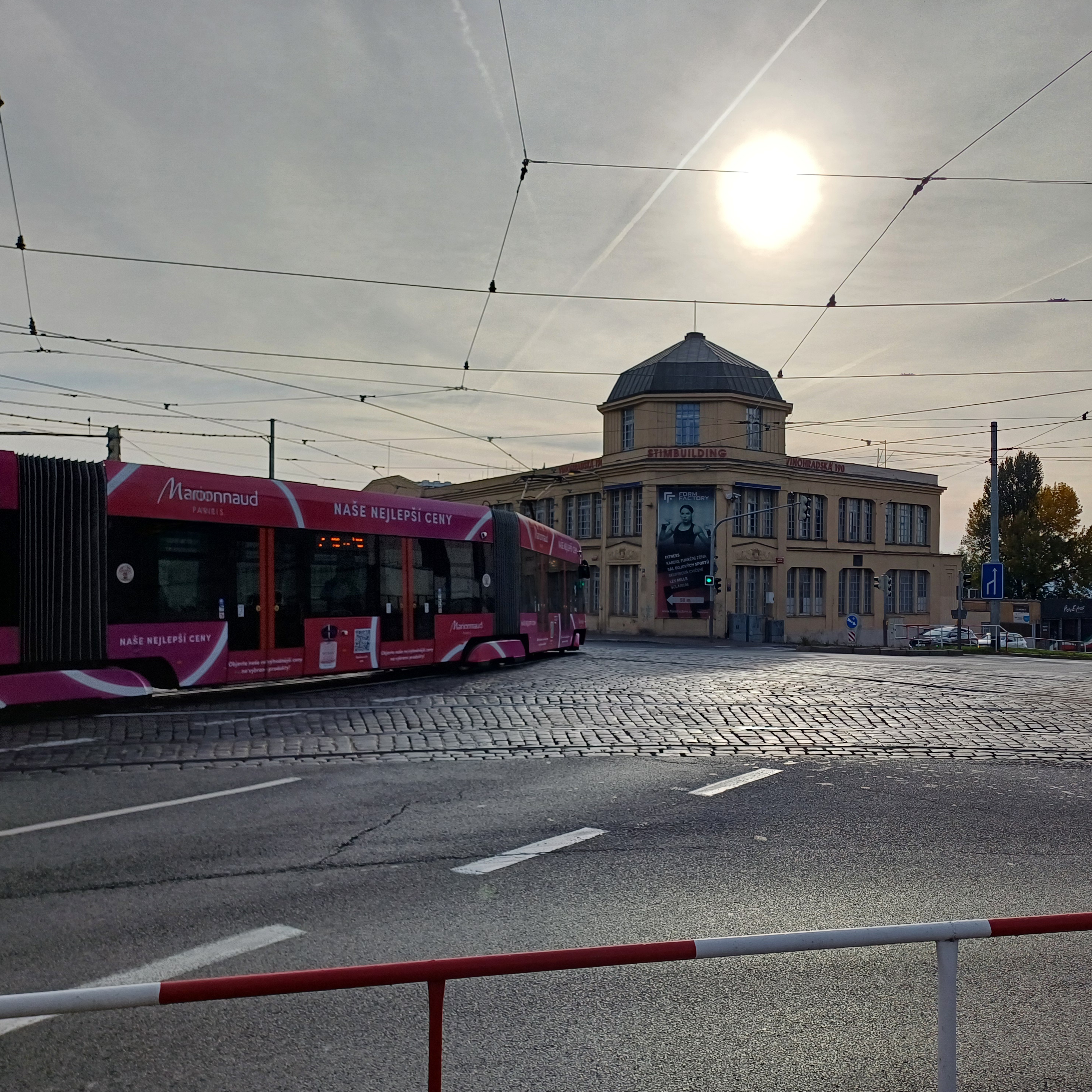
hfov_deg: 53.8
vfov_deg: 54.0
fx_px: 1071
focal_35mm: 30
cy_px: 542
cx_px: 628
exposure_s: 1/2732
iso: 50
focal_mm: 4.65
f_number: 1.8
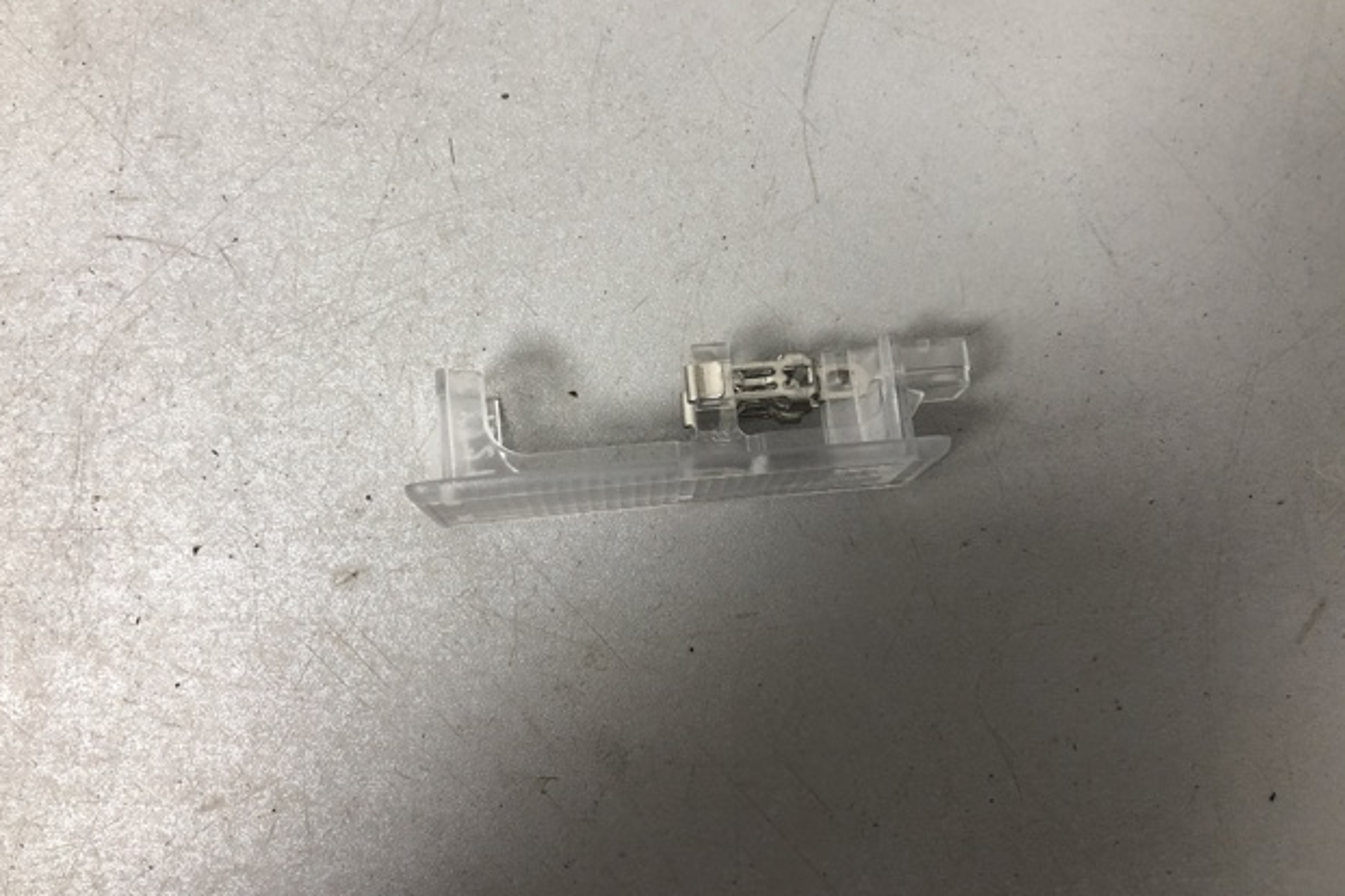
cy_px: 394
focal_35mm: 30
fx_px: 1121
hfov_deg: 61.9
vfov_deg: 43.5
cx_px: 680
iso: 32
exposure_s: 1/25
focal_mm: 4
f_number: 1.8
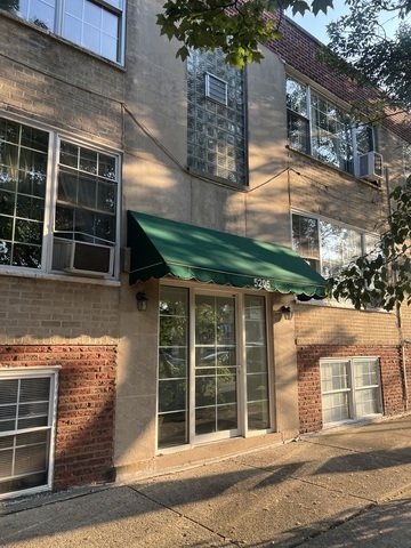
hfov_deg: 53.1
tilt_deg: +10.5
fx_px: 412
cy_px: 274
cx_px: 206
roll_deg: +0.4
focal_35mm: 26
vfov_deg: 67.3
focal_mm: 5.7
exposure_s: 1/314
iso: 50
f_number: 1.5
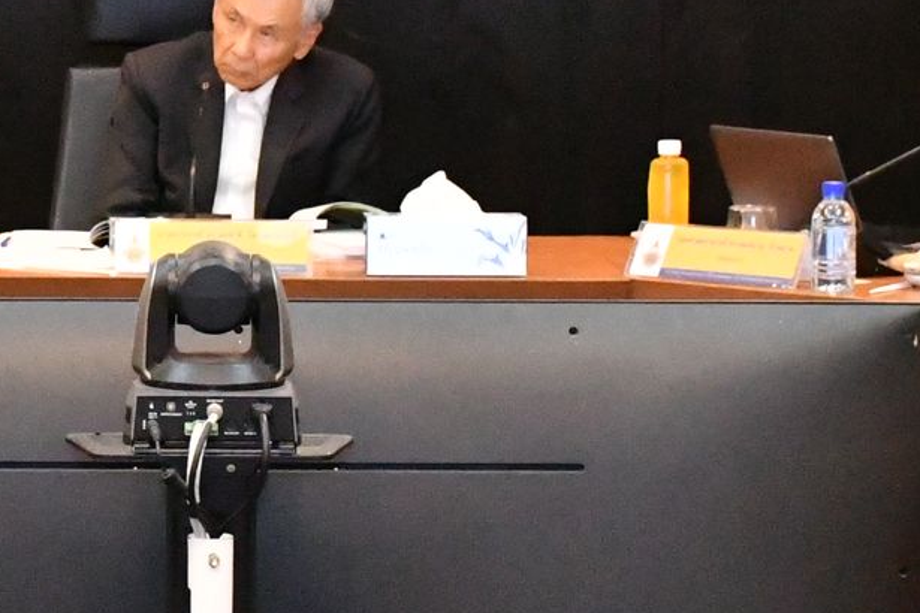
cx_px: 232
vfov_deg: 7.0
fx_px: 4983
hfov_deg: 10.5
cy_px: 225
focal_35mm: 195
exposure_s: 1/160
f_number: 6.3
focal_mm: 32
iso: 10000
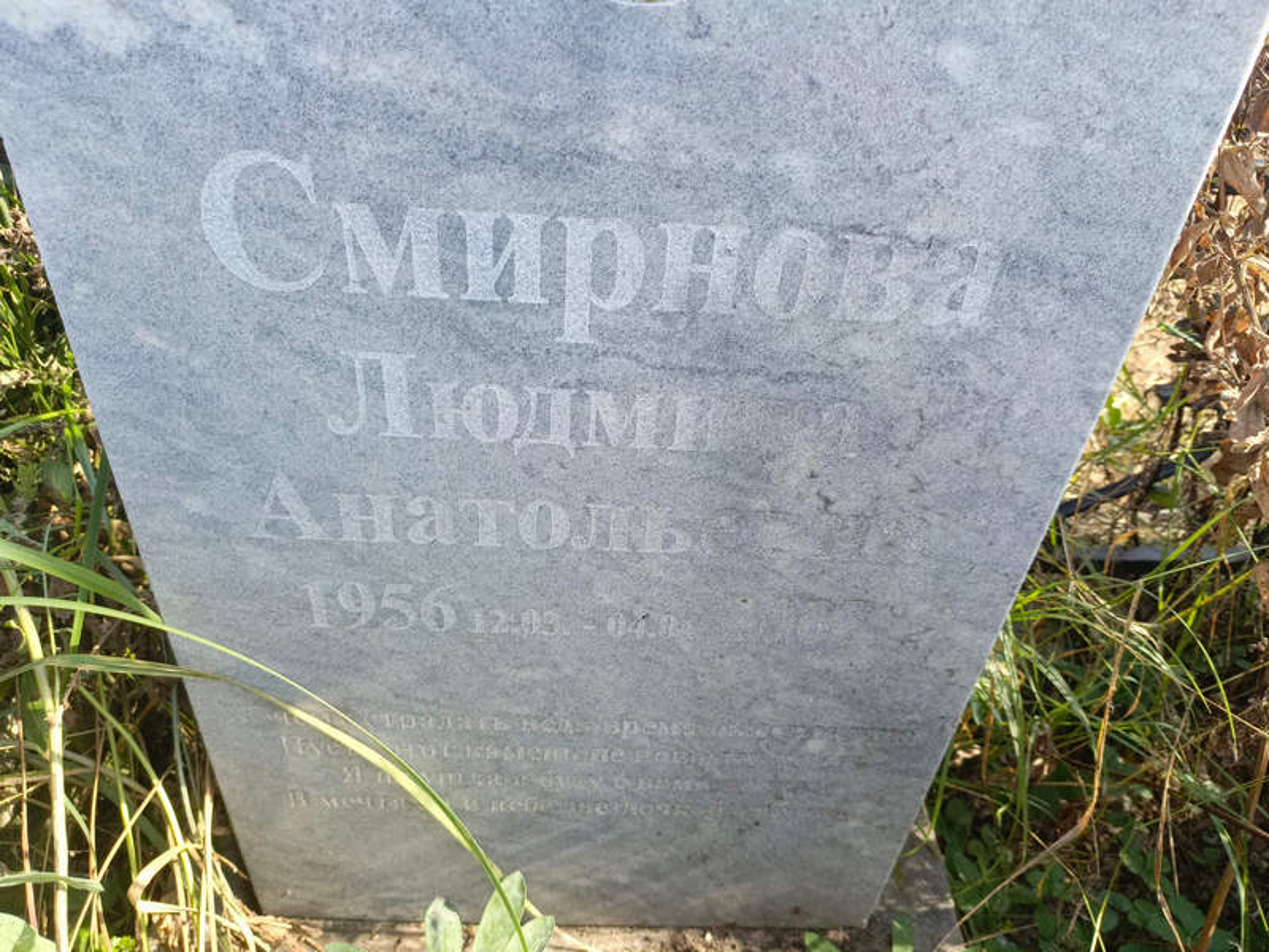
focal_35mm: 25
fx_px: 916
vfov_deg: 54.9
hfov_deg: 69.4
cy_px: 476
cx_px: 634
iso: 110
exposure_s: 1/193
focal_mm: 4.76
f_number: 1.69
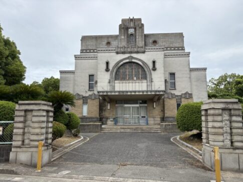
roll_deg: +0.8
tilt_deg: +7.5
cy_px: 91
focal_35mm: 26
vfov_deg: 53.1
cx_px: 122
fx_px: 183
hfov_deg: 67.3
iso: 50
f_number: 1.6
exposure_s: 1/3623
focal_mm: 5.96
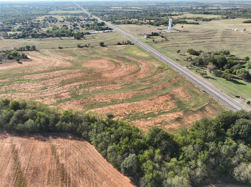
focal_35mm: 24
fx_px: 174
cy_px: 94
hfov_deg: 71.6
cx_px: 126
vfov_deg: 56.7
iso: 200
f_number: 2.8
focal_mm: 12.29
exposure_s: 1/1600
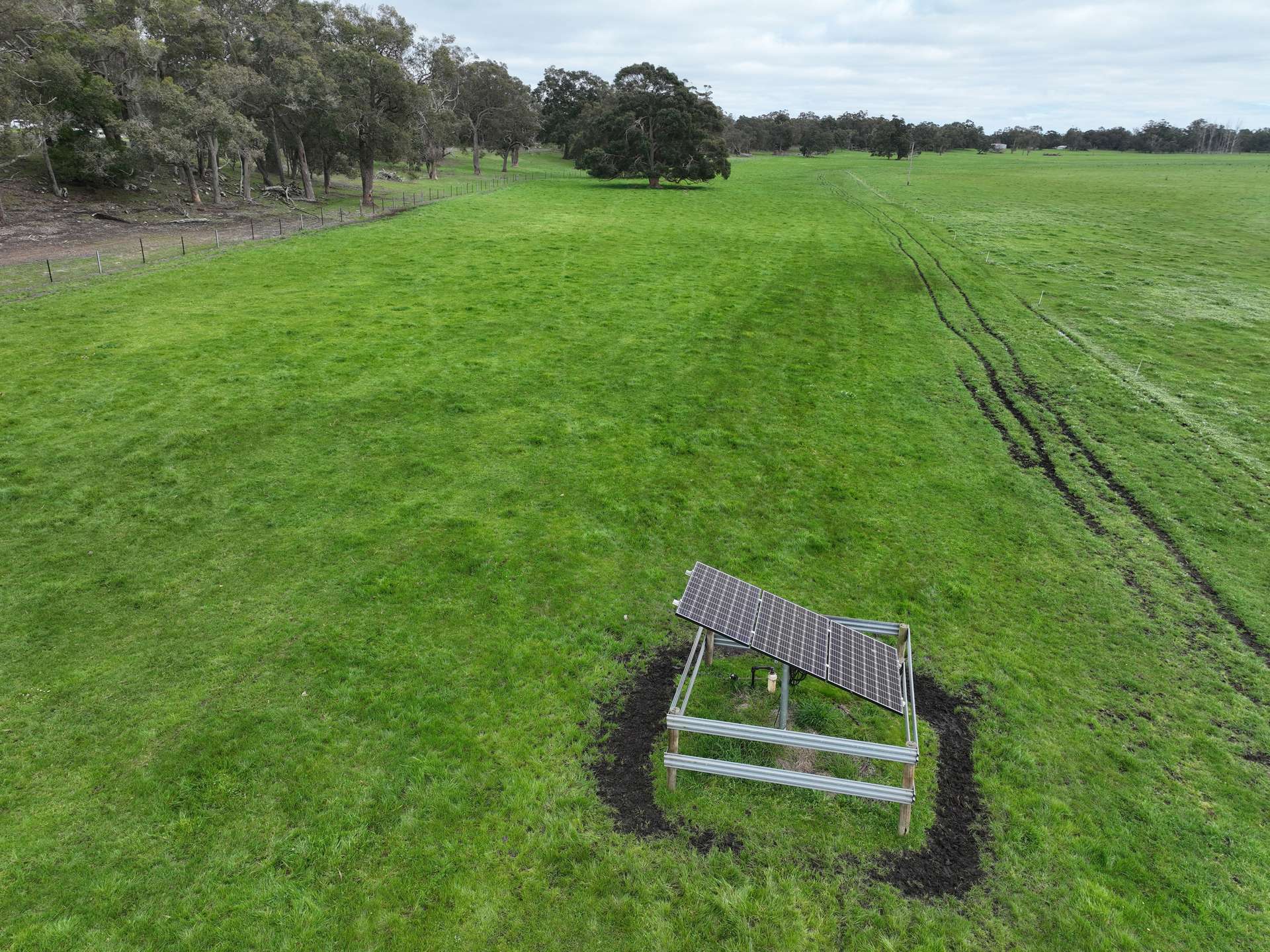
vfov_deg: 56.8
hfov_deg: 71.6
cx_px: 635
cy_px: 476
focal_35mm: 24
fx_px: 880
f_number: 2.8
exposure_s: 1/1000
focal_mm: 12.29
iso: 120
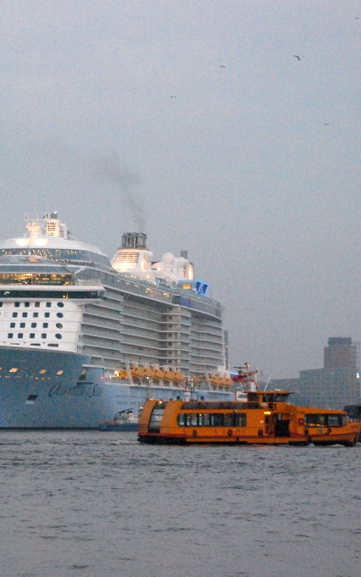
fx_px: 2533
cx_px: 43
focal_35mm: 161
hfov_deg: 8.1
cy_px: 288
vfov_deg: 13.0
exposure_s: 1/60
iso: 1600
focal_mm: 70
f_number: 5.6
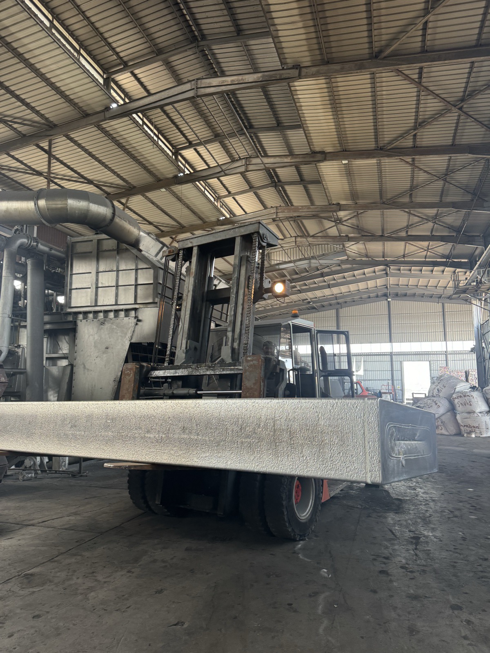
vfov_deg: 71.6
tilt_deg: +9.2
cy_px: 326
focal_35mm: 24
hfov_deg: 56.8
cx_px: 245
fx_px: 453
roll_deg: +0.4
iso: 160
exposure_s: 1/100
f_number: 1.78
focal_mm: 6.76
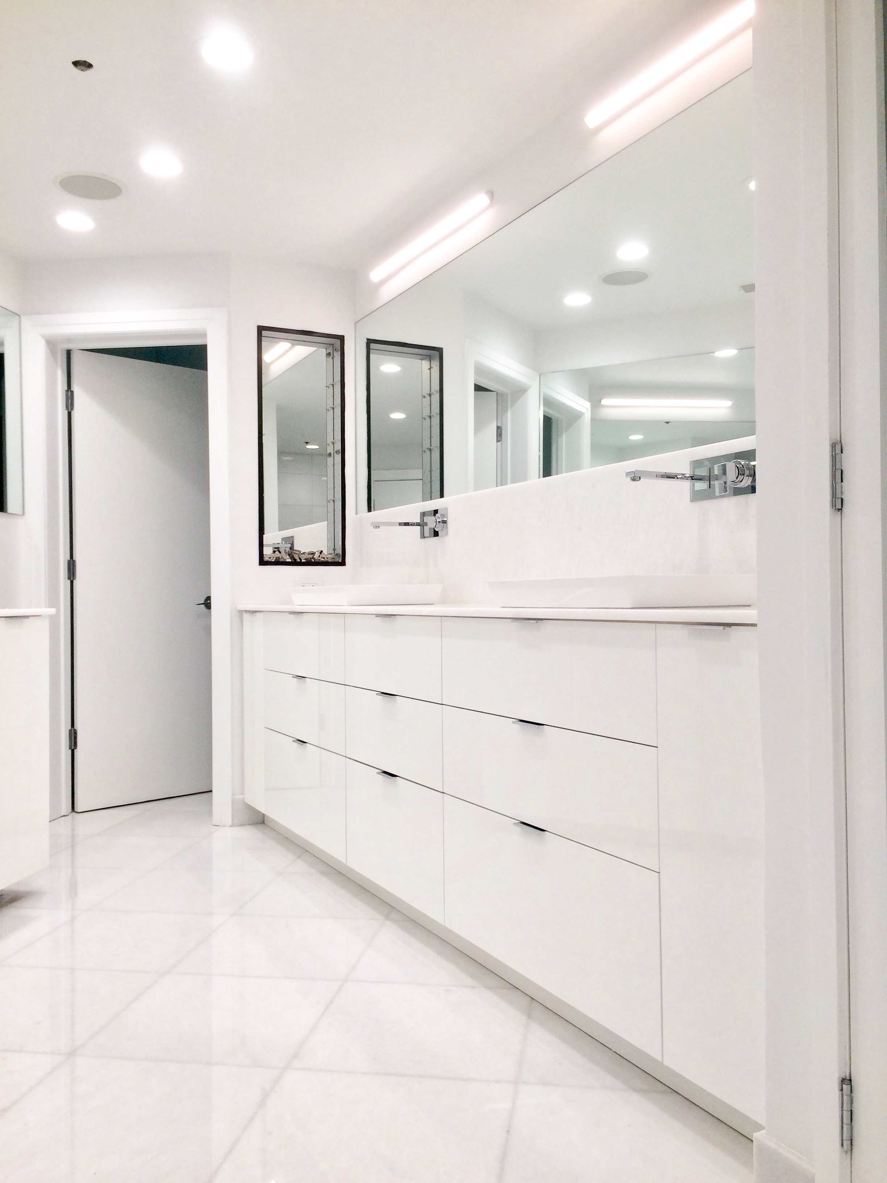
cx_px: 444
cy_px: 592
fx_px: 991
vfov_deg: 61.7
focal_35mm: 29
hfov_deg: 48.2
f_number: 2.2
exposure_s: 1/60
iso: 40
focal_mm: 4.15
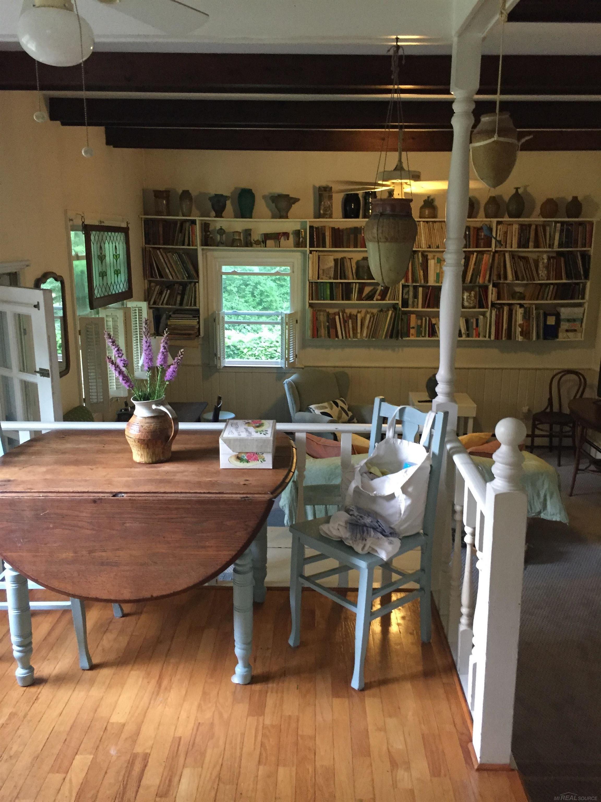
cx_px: 300
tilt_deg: -12.8
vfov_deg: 61.7
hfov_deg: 48.2
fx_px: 671
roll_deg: -0.7
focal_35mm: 29
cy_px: 401
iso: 250
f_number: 2.2
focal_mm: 4.15
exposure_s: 1/24
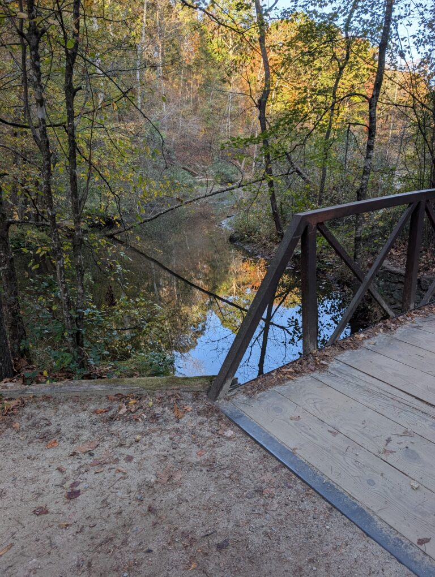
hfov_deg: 56.9
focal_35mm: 24
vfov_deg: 71.5
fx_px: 401
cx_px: 218
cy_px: 288
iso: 18
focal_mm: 6.9
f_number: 1.68
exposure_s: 1/122
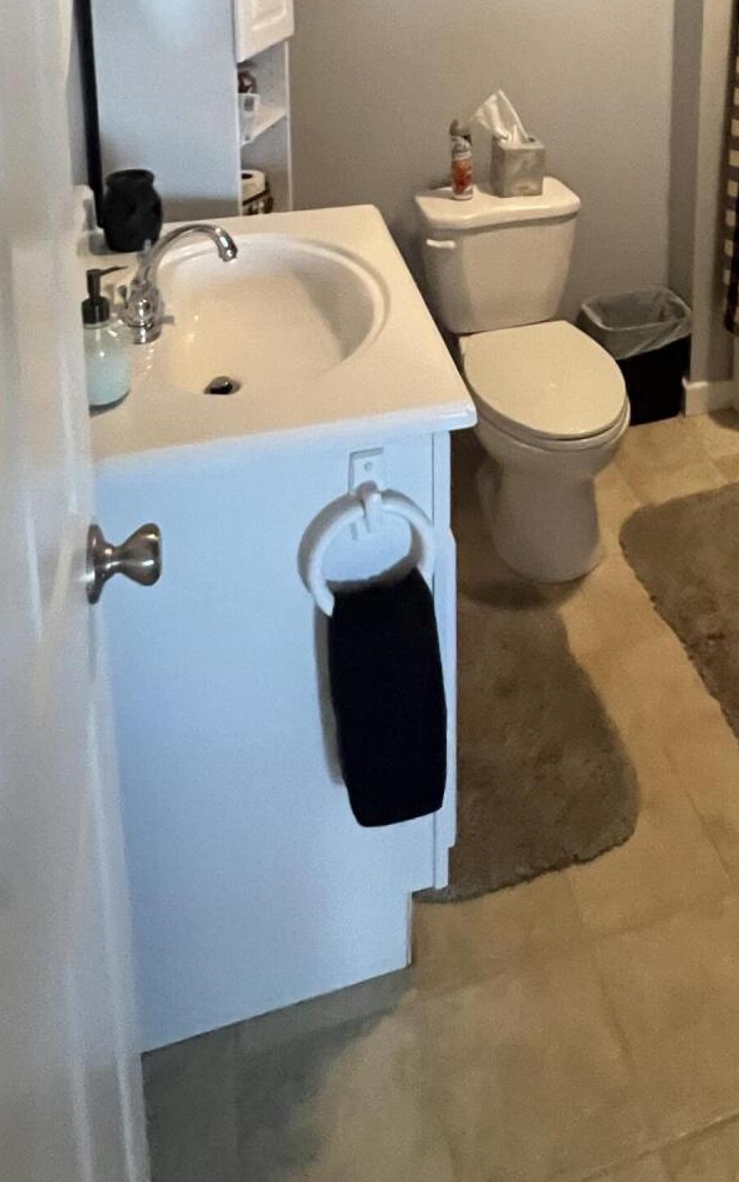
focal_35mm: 29
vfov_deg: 53.2
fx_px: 934
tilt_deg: -8.2
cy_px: 41
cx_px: 519
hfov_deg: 42.3
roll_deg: -1.2
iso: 1000
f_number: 1.8
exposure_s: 1/60
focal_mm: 1.57
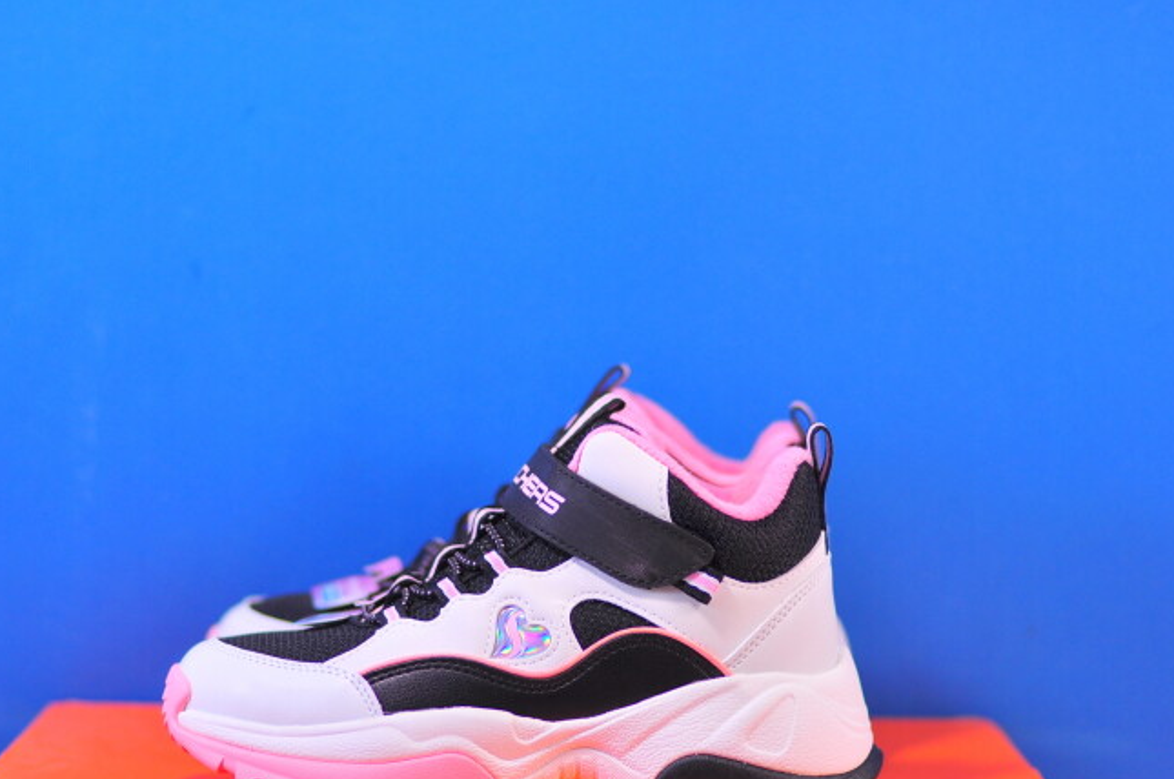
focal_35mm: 93
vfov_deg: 14.7
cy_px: 438
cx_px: 531
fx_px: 3028
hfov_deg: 21.9
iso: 250
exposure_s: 1/320
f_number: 2
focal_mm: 50
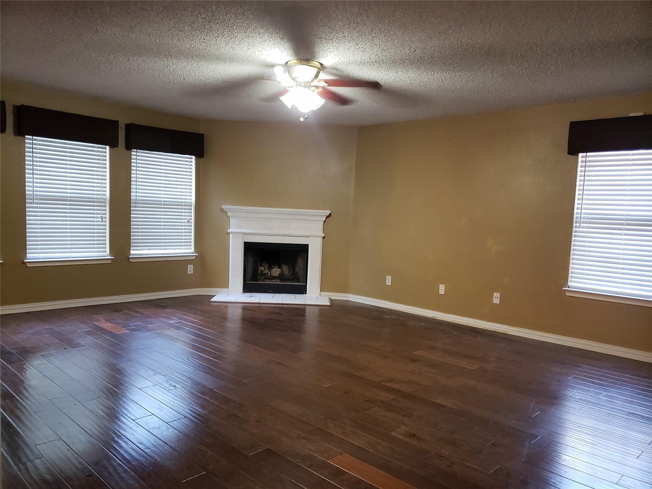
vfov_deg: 53.1
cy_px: 244
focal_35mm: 26
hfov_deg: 67.3
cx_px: 326
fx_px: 490
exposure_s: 1/60
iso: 500
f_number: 1.5
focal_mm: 4.3
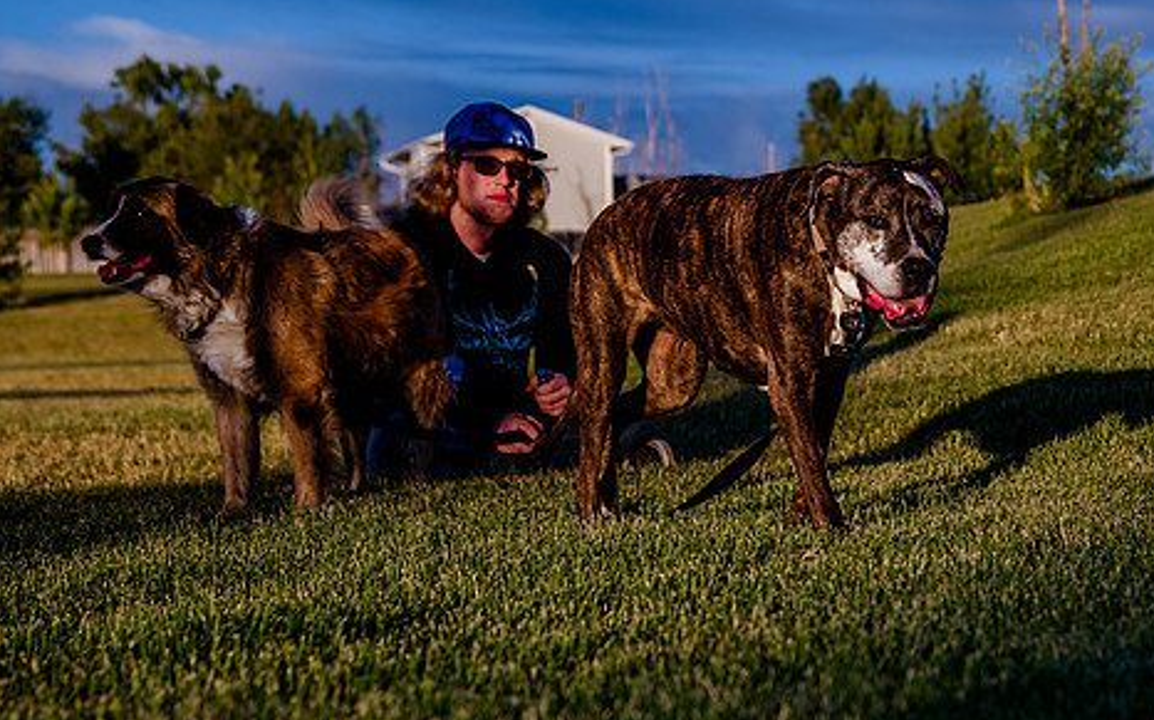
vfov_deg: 11.8
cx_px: 933
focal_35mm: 111
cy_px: 371
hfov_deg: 18.6
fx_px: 3490
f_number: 5
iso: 200
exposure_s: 1/640
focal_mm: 62
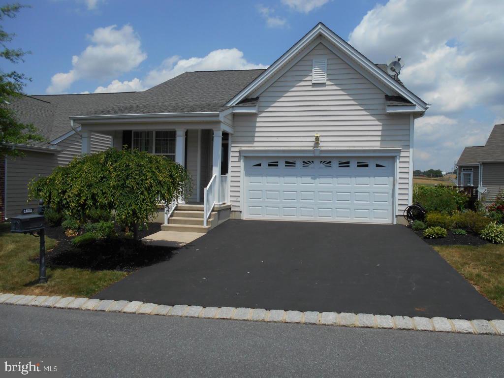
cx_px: 252
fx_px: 379
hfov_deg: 67.3
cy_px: 189
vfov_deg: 53.1
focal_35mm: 26
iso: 80
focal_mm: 4.6
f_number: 3.2
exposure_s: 1/2000
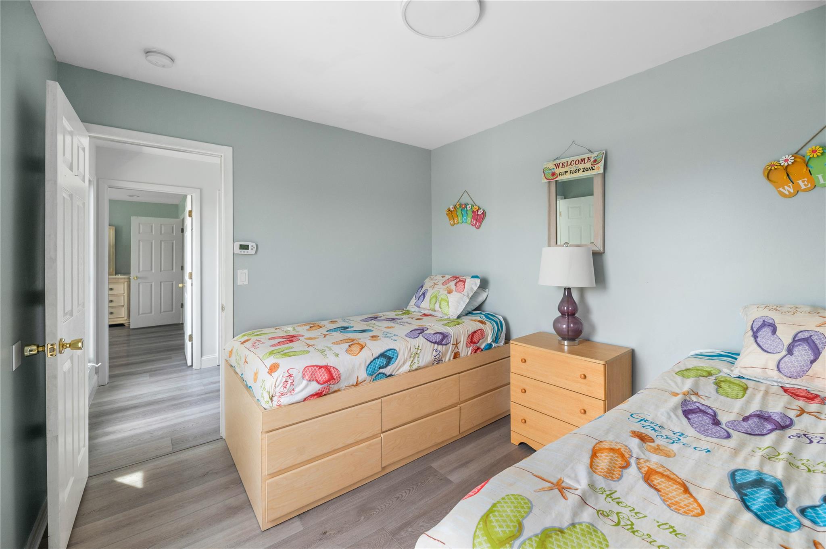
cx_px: 413
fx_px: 321
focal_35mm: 14
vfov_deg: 81.1
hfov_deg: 104.3
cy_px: 274
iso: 320
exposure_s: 1/50
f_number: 7.1
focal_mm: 14
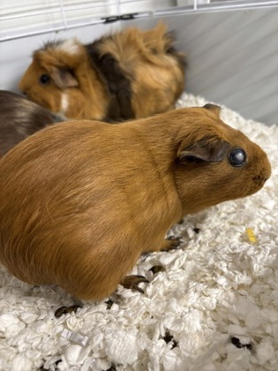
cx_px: 139
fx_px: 278
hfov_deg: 53.1
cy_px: 186
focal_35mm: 26
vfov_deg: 67.3
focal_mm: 5.96
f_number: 1.6
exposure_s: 1/60
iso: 200
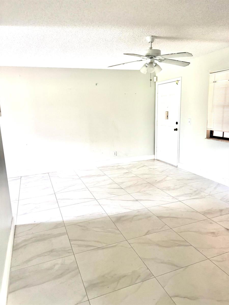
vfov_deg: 71.6
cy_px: 152
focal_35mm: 24
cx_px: 114
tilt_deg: -10.5
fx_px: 212
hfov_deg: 56.8
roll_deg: +1.9
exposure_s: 1/60
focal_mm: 6.76
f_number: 1.78
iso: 320
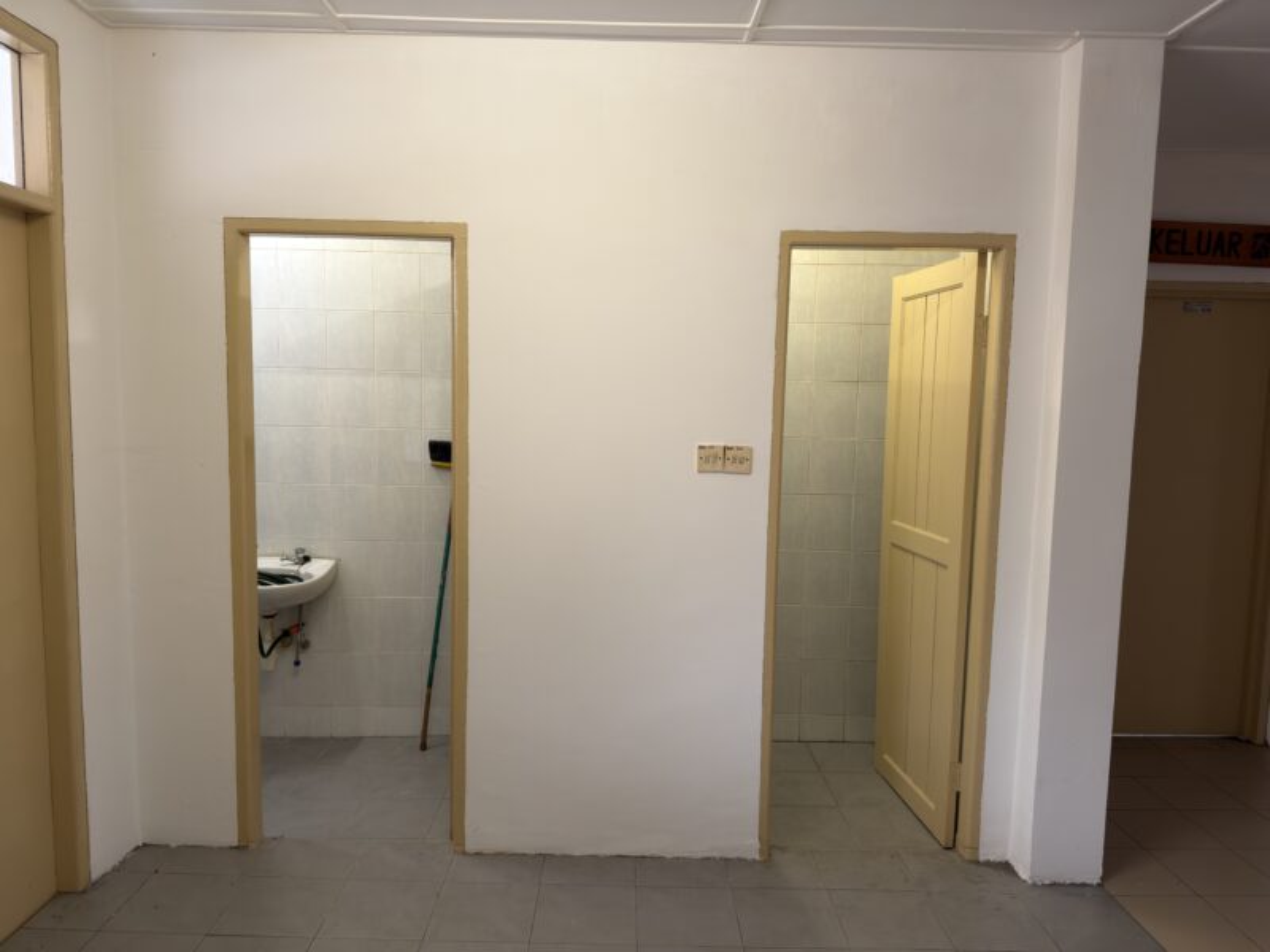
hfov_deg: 71.6
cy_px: 476
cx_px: 635
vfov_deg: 56.8
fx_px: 881
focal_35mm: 24
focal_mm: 6.76
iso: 160
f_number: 1.78
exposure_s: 1/50
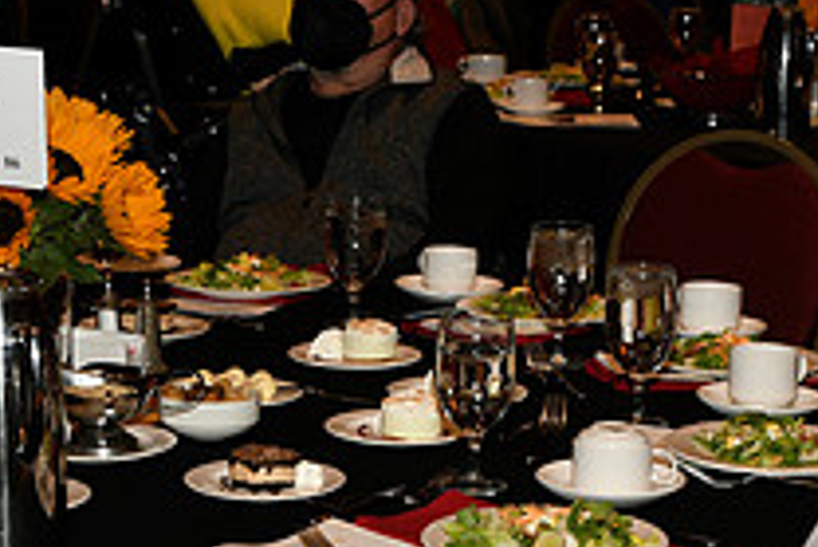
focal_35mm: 134
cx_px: 672
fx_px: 3047
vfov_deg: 10.2
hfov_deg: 15.2
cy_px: 423
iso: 1600
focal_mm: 48
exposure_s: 1/60
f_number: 8
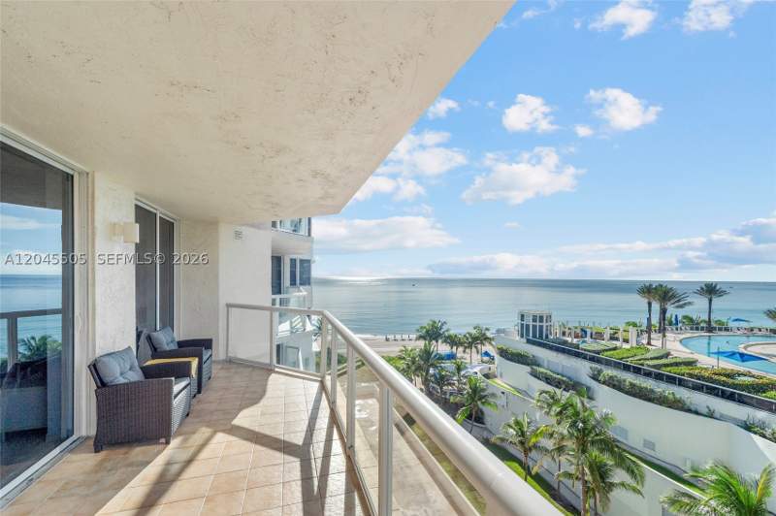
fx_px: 302
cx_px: 388
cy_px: 258
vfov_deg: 81.1
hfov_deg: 104.3
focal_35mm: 14
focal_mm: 14
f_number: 8
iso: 400
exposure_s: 1/2000
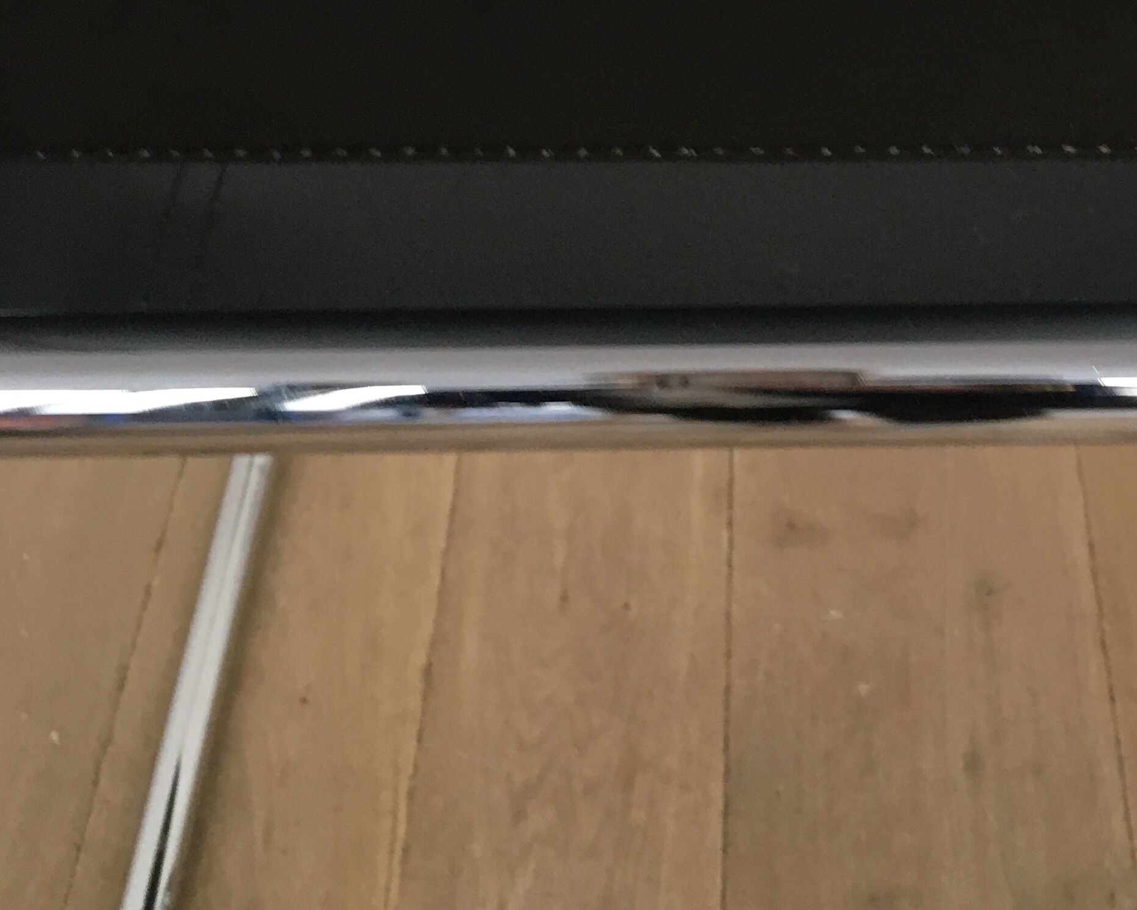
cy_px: 5
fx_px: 2053
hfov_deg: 30.3
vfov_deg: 23.9
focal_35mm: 61
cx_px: 881
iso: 125
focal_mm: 4.15
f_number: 2.2
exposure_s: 1/33
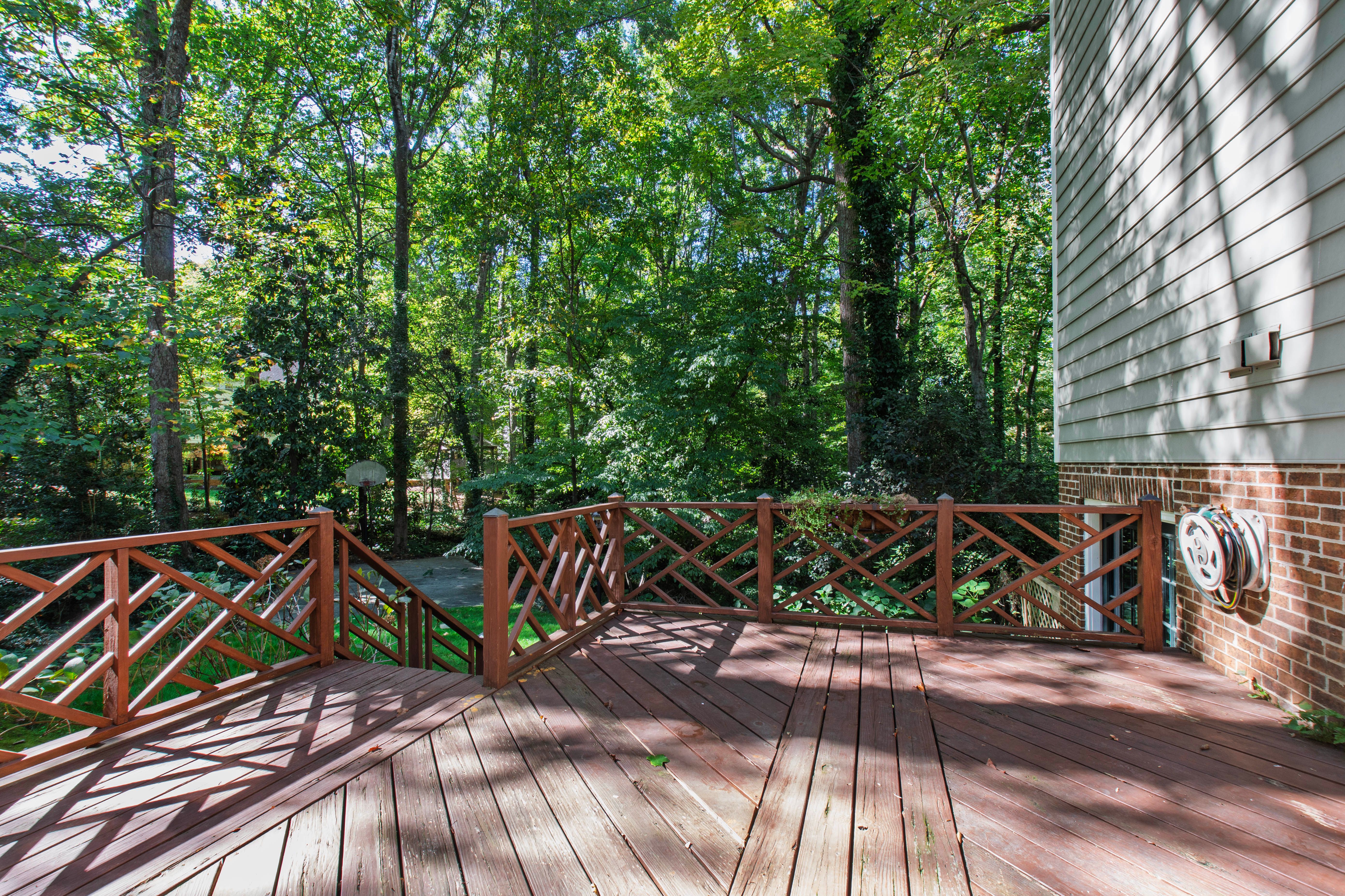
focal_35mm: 15
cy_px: 448
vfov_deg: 77.3
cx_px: 672
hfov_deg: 100.4
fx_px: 560
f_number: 8
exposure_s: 1/13
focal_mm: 10
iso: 100
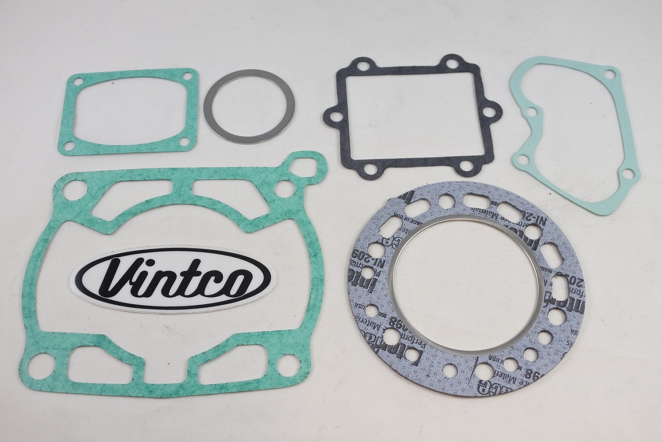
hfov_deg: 53.1
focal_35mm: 36
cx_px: 331
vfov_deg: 36.9
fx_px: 662
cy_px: 221
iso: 400
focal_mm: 13.4
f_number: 4
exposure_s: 1/160
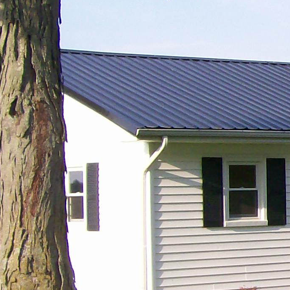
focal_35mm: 142
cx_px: 548
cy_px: 164
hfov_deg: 11.3
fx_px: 1346
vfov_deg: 12.3
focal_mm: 6
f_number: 4.8
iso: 80
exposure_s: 1/274
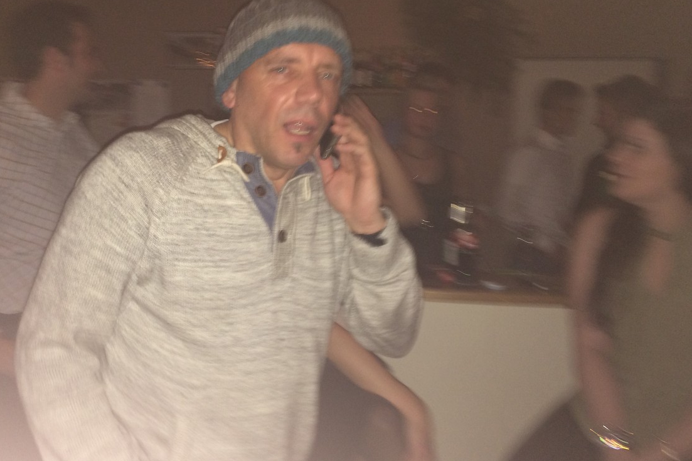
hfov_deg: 54.3
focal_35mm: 35
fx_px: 673
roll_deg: +1.4
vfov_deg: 37.8
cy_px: 217
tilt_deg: -3.5
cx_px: 308
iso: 80
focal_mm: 4.15
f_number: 2.2
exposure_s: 1/17
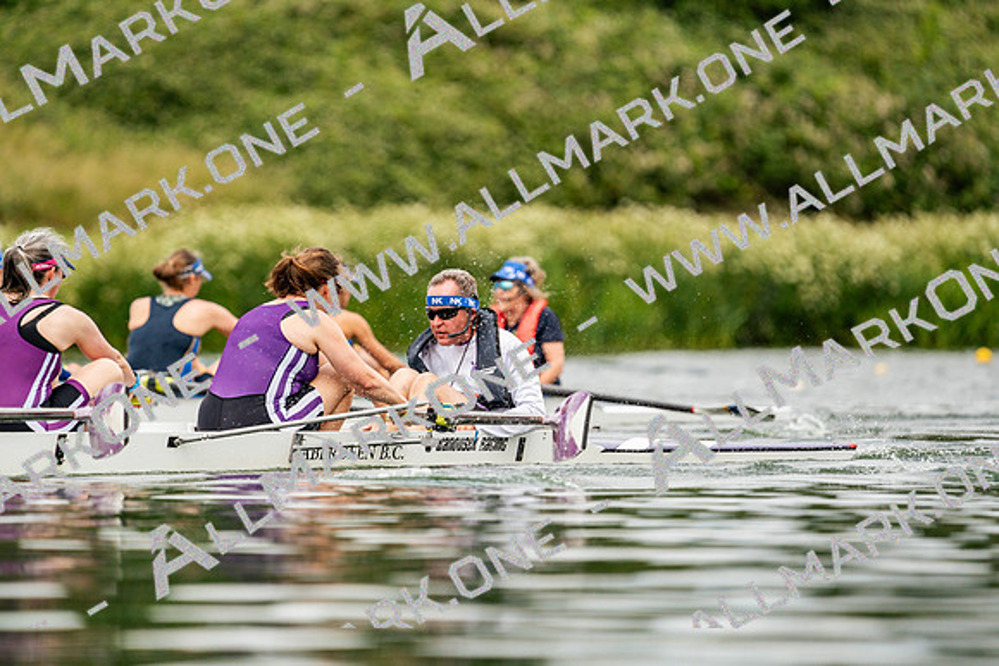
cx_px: 500
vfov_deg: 2.4
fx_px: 15987
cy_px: 333
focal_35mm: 576
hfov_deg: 3.6
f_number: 6.3
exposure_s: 1/2000
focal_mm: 576
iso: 400
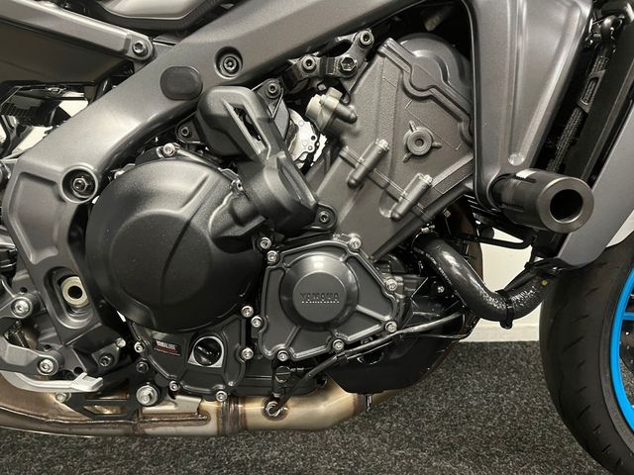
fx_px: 476
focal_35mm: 26
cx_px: 317
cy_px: 238
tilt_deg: -12.0
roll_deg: +0.0
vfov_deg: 53.1
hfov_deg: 67.3
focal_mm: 5.1
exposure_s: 1/33
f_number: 1.6
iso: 500
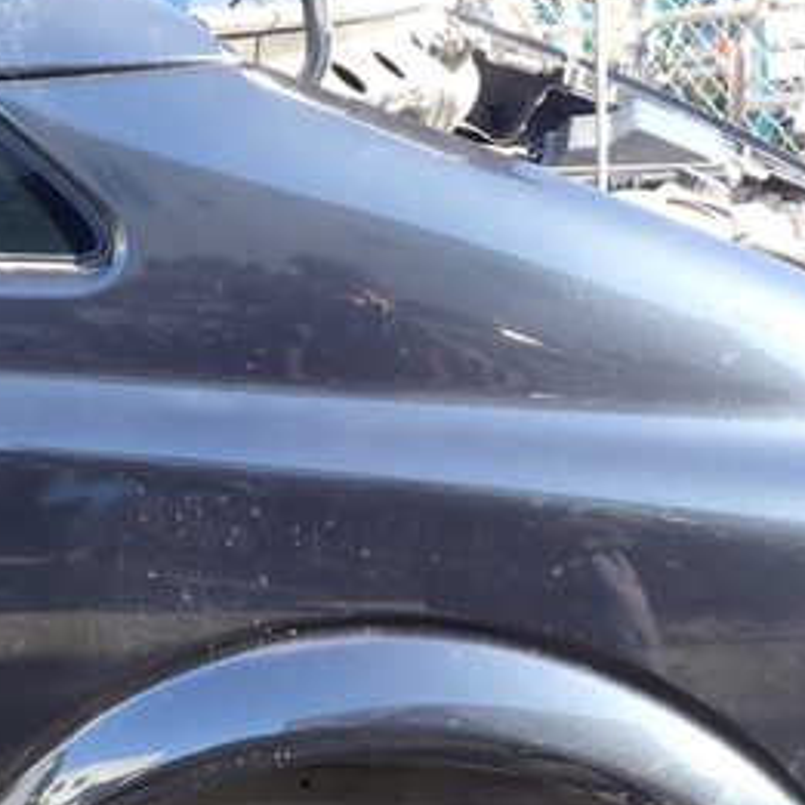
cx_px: 333
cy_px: 549
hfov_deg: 28.1
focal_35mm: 61
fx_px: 1605
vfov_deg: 27.9
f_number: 3.2
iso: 100
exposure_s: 1/80
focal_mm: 5.4
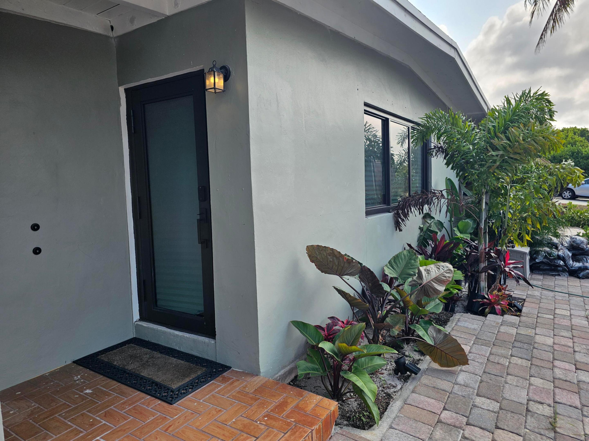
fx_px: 391
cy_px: 220
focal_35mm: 23
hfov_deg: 73.9
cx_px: 294
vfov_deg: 58.9
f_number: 1.7
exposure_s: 1/444
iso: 10
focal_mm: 6.3
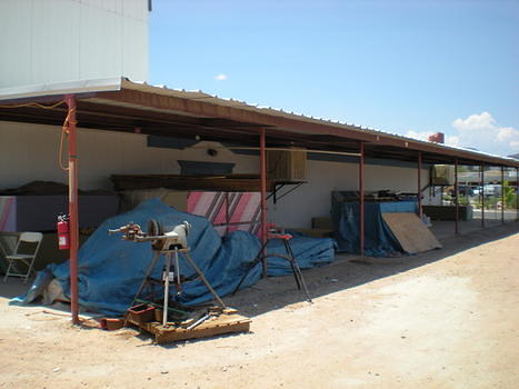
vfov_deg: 37.7
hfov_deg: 49.0
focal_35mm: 38
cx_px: 260
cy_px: 194
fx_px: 570
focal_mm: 6.3
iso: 64
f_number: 4.6
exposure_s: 1/345
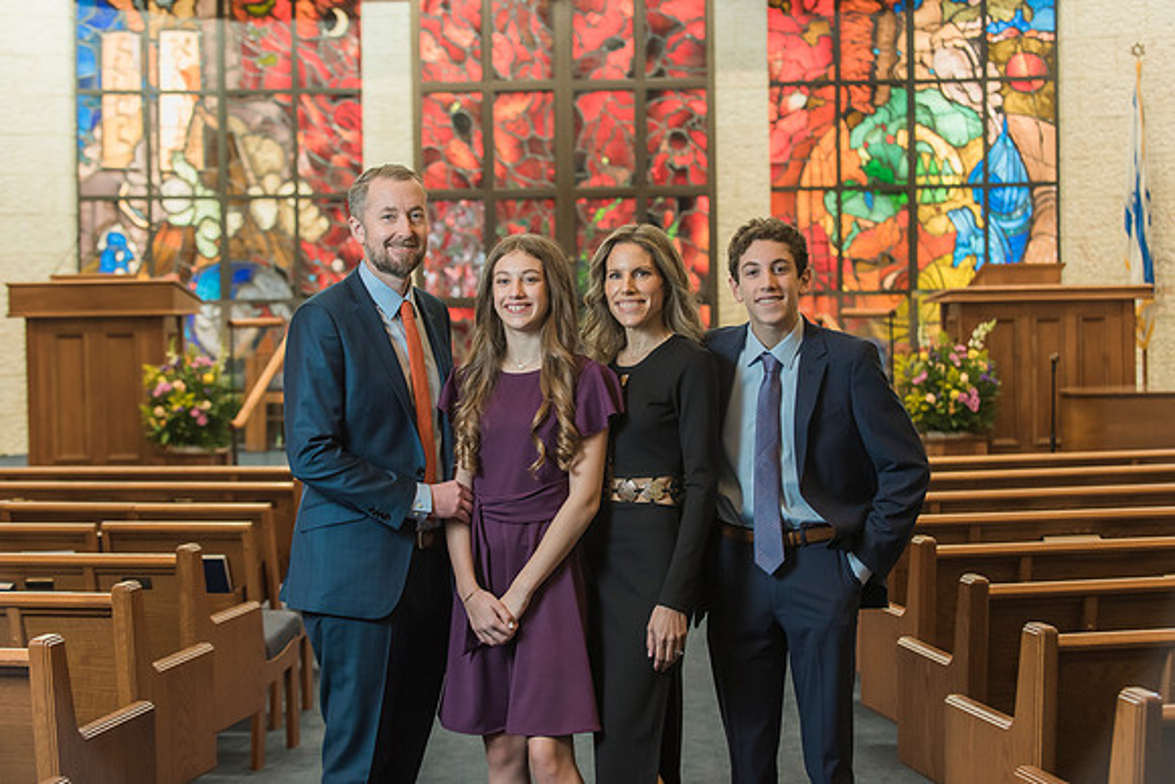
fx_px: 2448
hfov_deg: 27.0
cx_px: 588
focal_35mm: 75
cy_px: 392
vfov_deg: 18.2
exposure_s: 1/125
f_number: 4
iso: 1600
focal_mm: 75
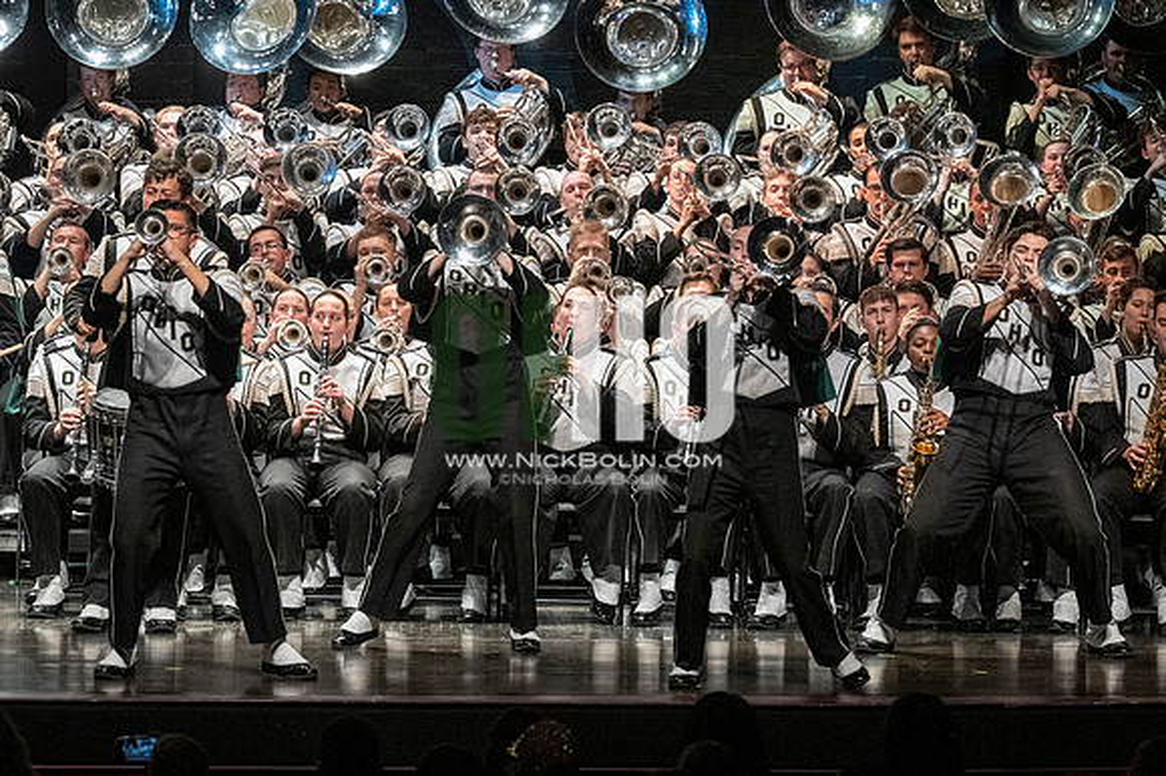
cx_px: 583
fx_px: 7024
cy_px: 388
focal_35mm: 217
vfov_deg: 6.3
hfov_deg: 9.5
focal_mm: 145
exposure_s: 1/500
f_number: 4
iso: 4000
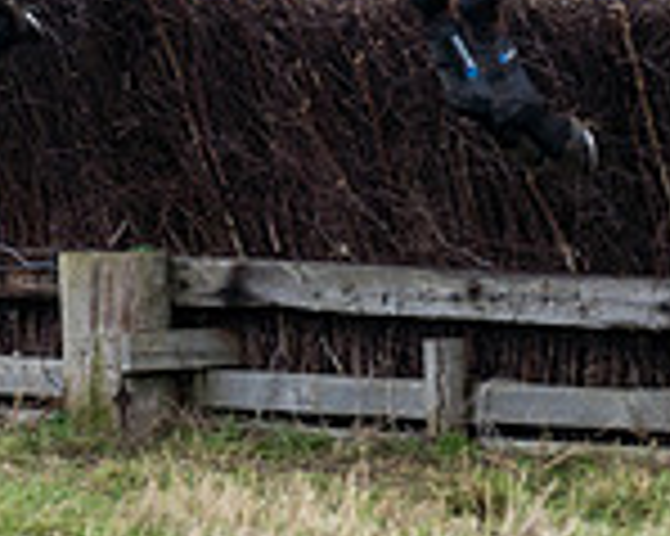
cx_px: 810
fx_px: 11712
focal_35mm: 591
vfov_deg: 2.6
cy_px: -247
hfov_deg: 3.3
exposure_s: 1/1600
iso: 400
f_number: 4.5
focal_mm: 135
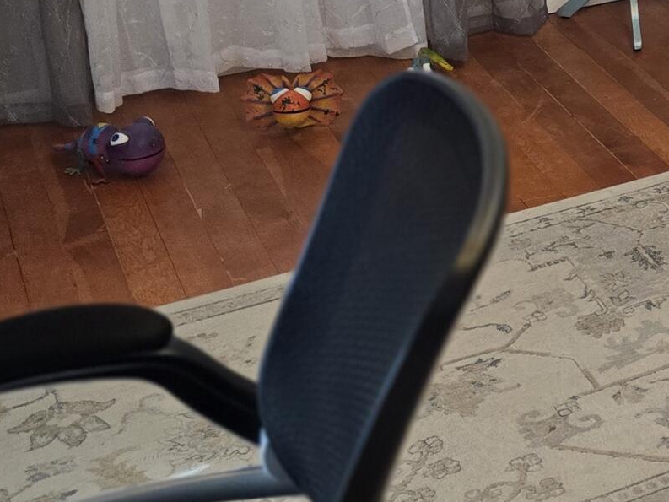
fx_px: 1682
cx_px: 979
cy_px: -100
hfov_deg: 19.8
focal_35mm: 87
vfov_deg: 16.3
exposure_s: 1/120
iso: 250
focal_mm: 6.3
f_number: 1.7
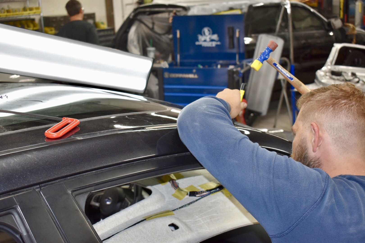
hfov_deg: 41.1
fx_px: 487
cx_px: 182
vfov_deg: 28.1
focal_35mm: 48
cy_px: 122
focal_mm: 32
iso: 800
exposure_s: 1/125
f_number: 5.6
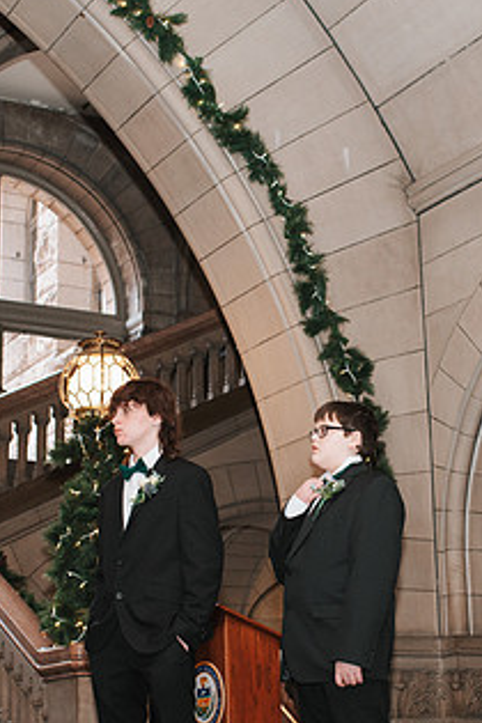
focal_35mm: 75
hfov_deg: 18.2
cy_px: 450
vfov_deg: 26.9
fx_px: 1506
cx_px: 272
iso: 1000
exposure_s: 1/200
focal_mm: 35
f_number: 3.5
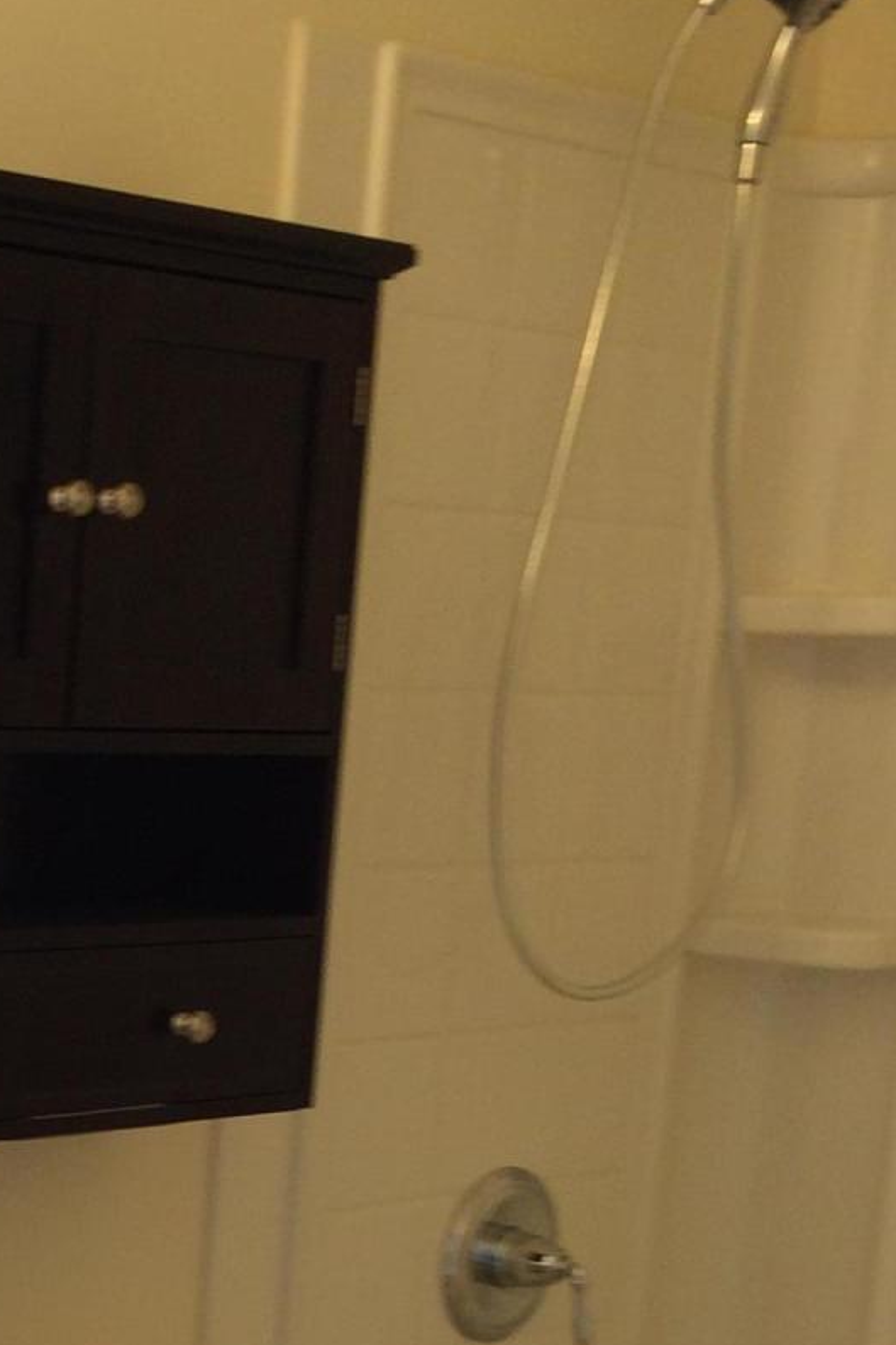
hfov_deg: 16.9
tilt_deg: -14.2
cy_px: 1384
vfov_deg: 25.2
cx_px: -271
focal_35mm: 76
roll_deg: -1.2
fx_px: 2838
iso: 50
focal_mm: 4.15
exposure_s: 1/30
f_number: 2.2
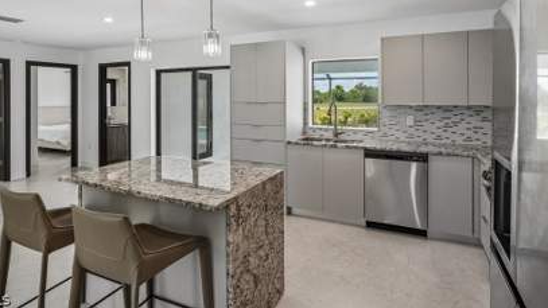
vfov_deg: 52.2
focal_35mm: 21
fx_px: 305
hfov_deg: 83.8
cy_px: 95
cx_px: 279
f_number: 8
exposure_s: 1/80
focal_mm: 17
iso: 400
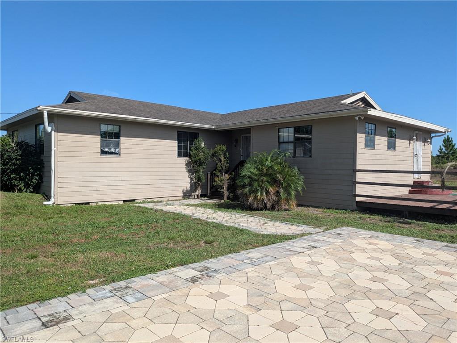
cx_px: 228
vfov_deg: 54.9
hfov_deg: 69.4
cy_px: 172
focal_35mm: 25
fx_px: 330
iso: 46
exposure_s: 1/2028
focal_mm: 5.43
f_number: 1.89
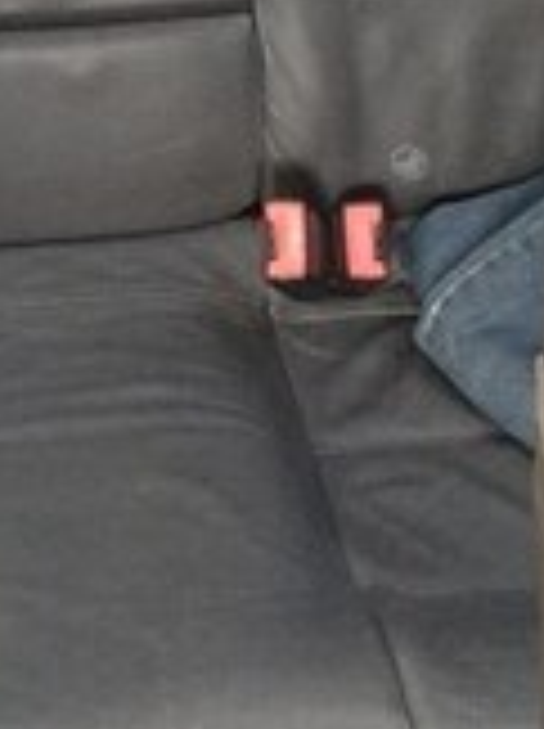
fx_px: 1996
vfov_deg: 19.2
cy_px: -207
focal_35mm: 95
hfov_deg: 15.2
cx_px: -40
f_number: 2.4
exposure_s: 1/33
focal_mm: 2.15
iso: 100
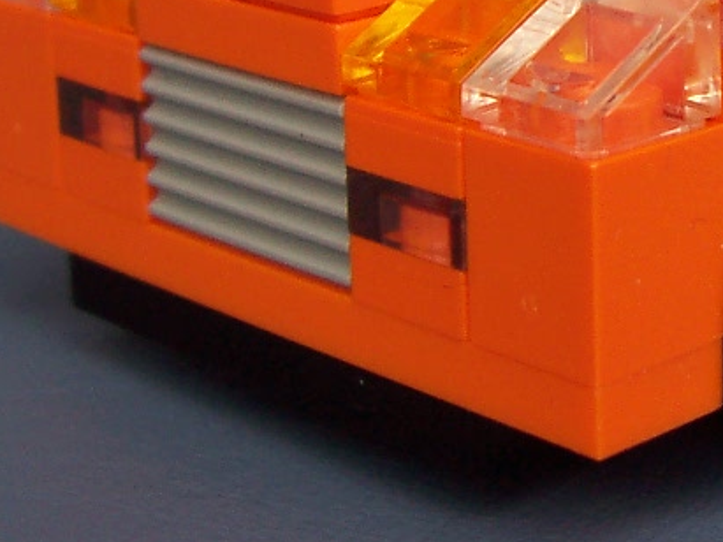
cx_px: 739
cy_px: -46
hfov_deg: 17.7
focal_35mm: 108
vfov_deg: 13.4
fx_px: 2255
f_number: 2.8
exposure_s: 1/250
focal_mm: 5.6
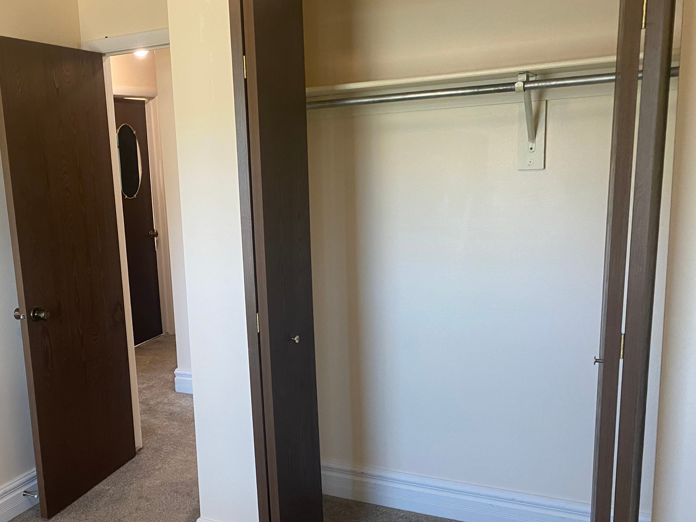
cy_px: 313
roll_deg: +5.0
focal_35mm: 37
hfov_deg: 49.0
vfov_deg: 38.5
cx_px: 212
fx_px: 744
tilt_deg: -12.5
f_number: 1.8
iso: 125
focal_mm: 4.25
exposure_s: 1/60
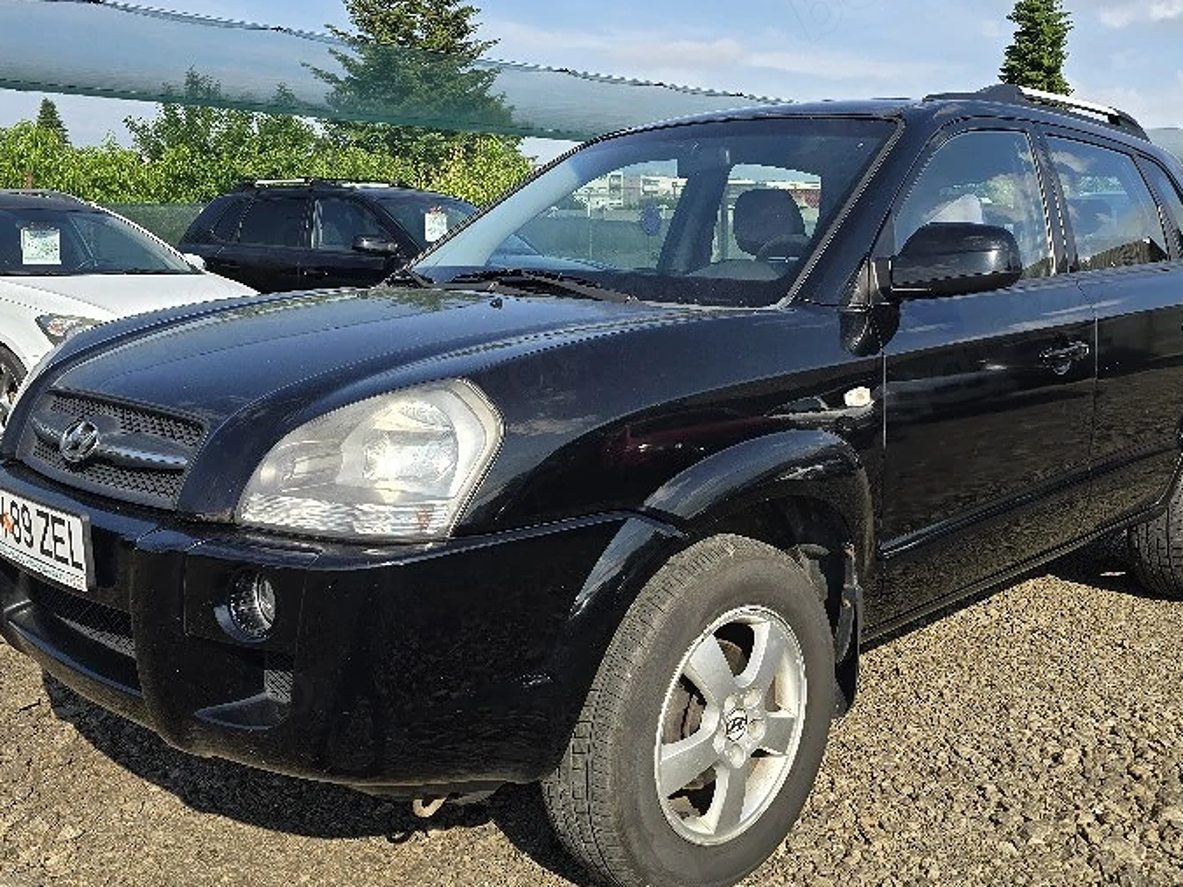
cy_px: 373
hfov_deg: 53.7
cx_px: 695
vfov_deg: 41.7
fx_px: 1162
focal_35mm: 34
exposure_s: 1/625
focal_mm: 6.3
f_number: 1.7
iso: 12
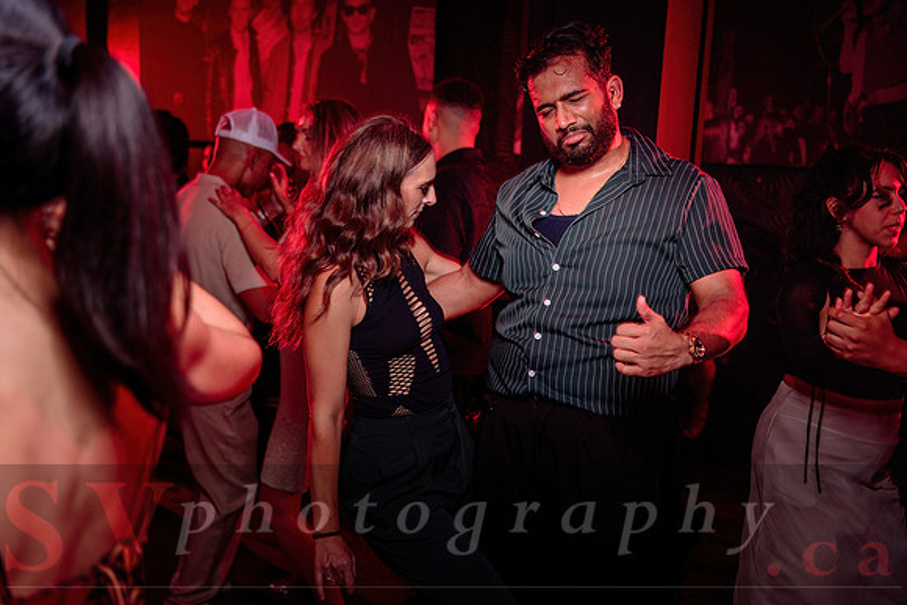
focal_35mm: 38
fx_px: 958
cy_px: 302
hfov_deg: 50.7
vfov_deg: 35.1
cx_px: 454
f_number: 3.2
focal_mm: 38
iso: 800
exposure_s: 1/40
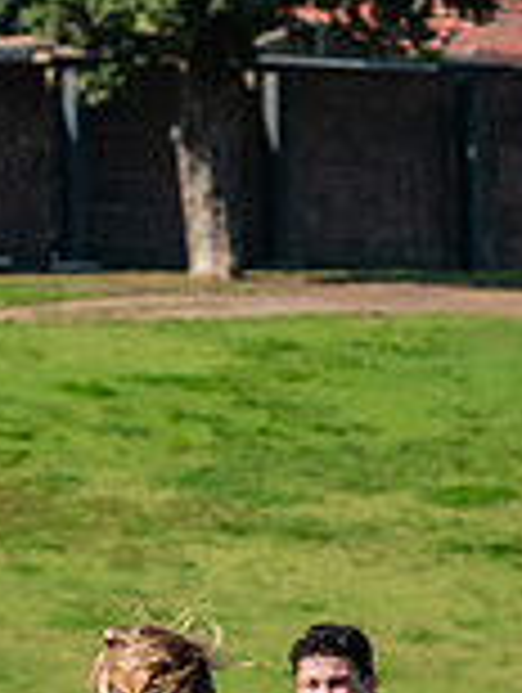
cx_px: -243
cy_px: 728
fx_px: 15961
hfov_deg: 1.9
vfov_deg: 2.5
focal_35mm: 796
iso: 800
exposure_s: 1/1600
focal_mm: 195
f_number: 10
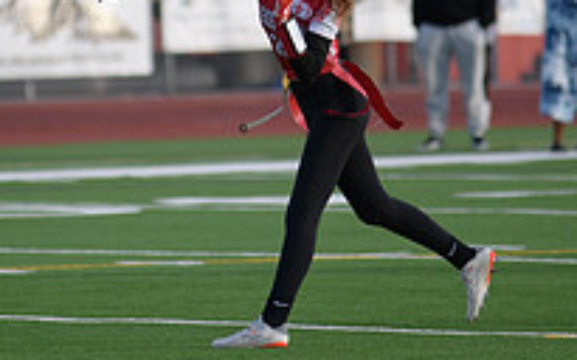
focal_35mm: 578
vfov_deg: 2.3
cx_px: 225
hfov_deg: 3.6
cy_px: 21
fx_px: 9087
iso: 640
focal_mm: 200
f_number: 2.8
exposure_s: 1/4000
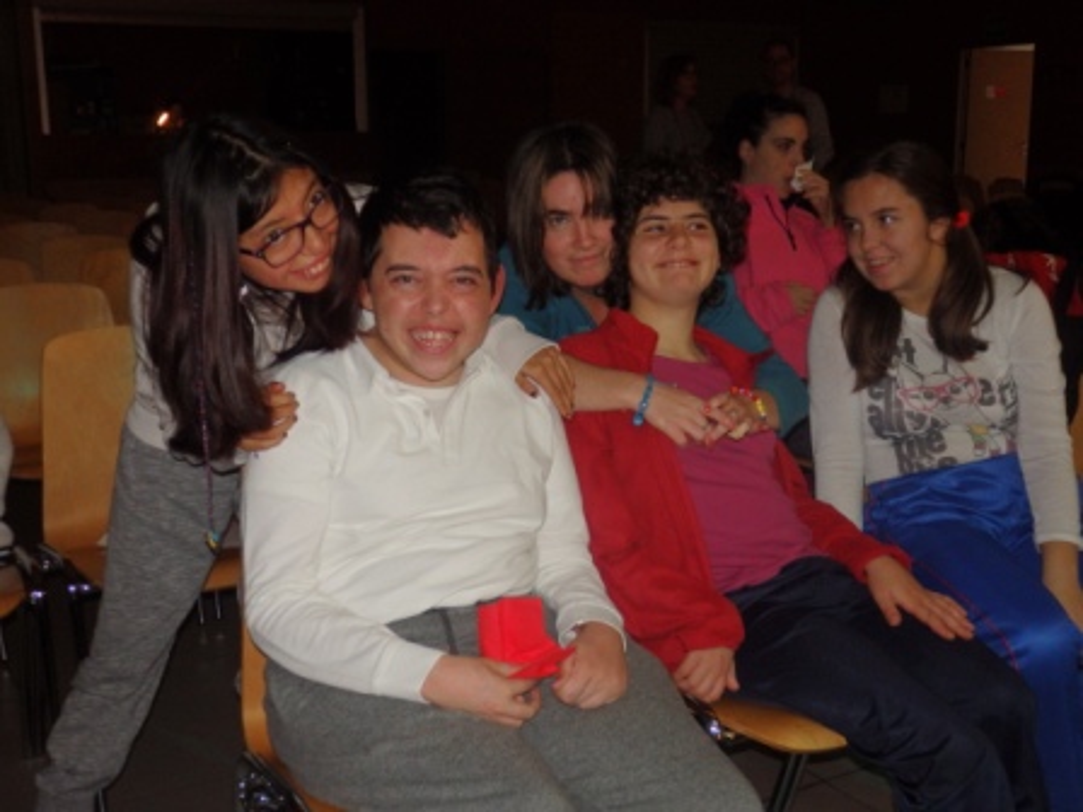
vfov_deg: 36.0
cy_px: 406
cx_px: 542
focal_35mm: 40
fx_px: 1251
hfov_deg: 46.8
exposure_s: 1/40
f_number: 3.7
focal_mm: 7.3
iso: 400
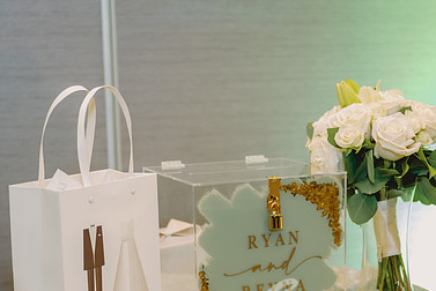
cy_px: 213
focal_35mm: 80
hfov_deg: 25.3
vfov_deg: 17.0
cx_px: 231
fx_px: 970
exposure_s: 1/20
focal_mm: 52
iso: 2500
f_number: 2.8
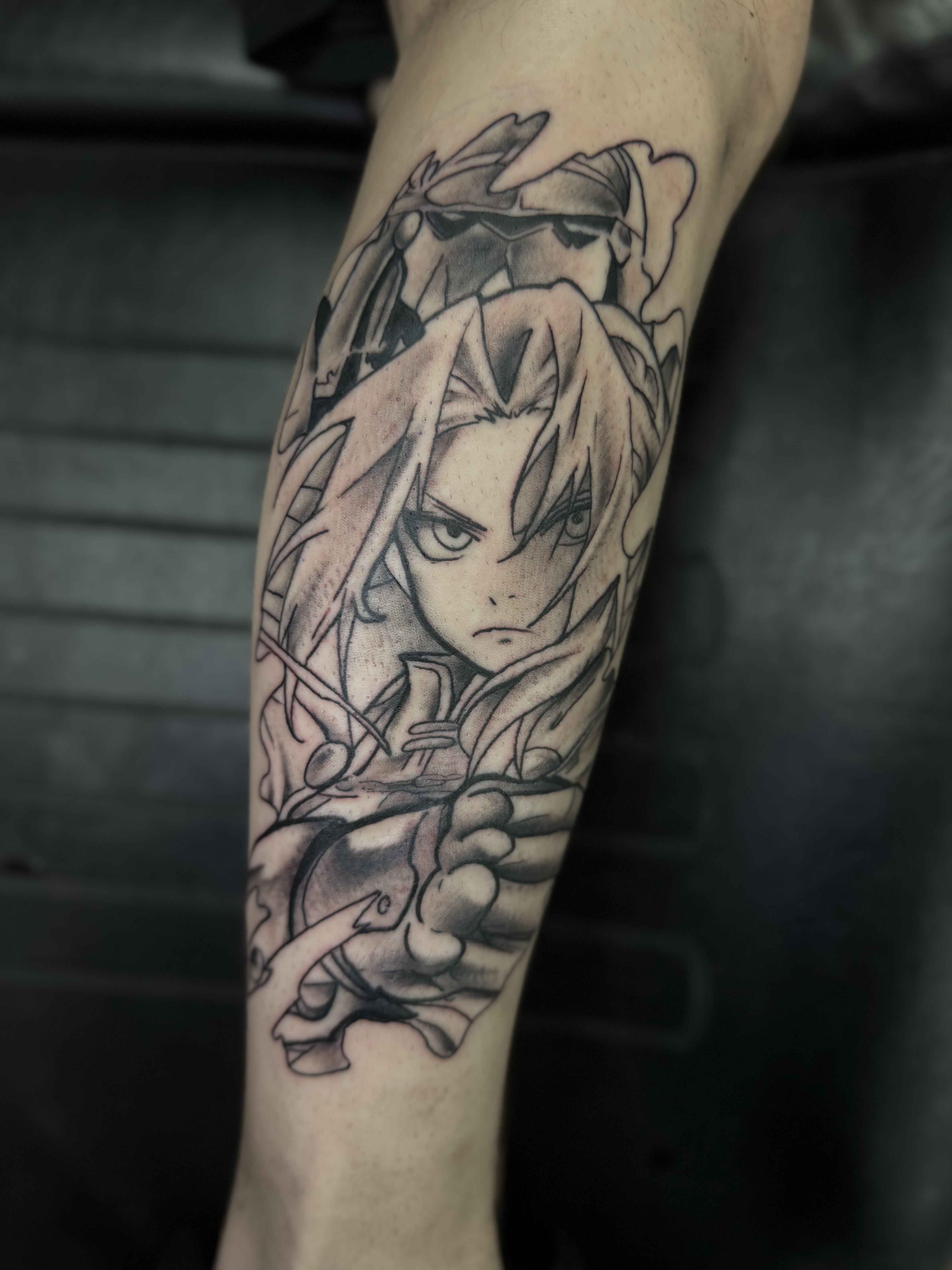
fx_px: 880
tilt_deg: -80.9
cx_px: 476
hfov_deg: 56.8
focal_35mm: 24
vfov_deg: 71.6
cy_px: 635
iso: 125
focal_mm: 6.76
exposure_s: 1/60
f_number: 1.78
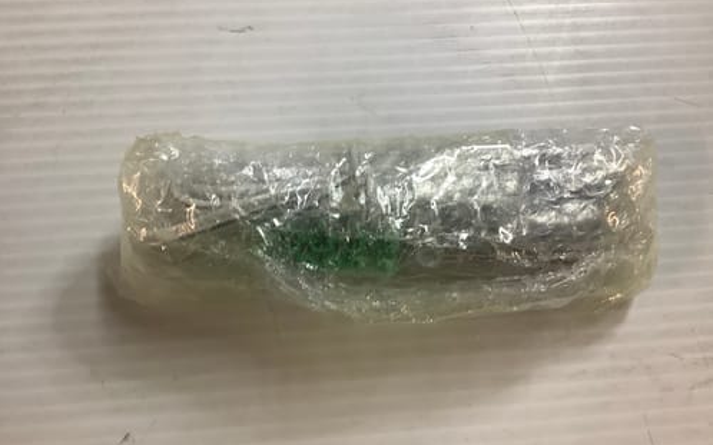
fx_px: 641
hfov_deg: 58.2
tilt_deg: -73.9
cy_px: 191
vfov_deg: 38.2
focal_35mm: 33
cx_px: 356
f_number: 2.4
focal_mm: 3.3
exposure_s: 1/50
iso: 64
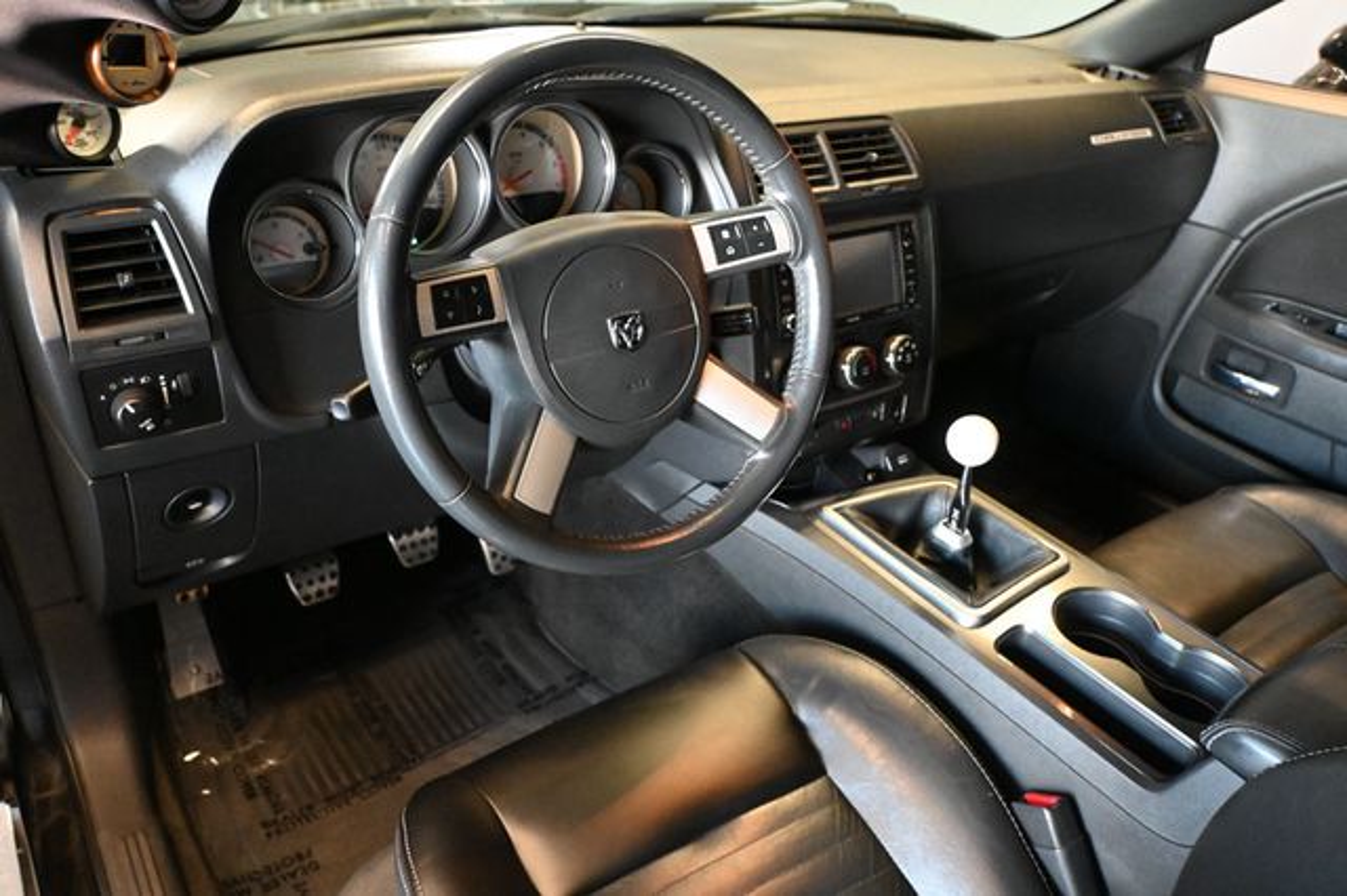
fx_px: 1066
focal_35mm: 28
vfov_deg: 45.6
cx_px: 674
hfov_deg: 64.6
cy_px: 448
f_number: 3.8
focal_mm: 19
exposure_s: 1/60
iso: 6400
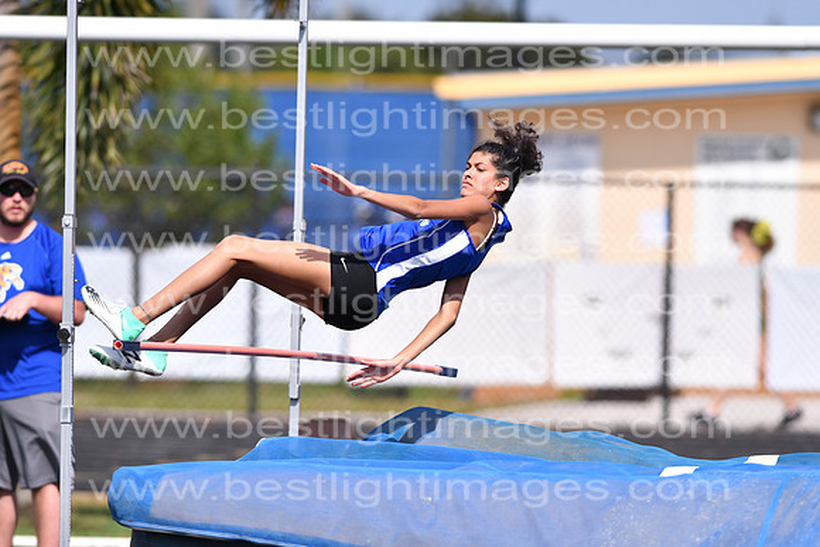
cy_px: 274
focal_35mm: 450
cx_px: 410
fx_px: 10252
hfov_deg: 4.6
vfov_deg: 3.1
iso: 200
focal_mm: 300
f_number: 4.5
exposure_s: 1/3200
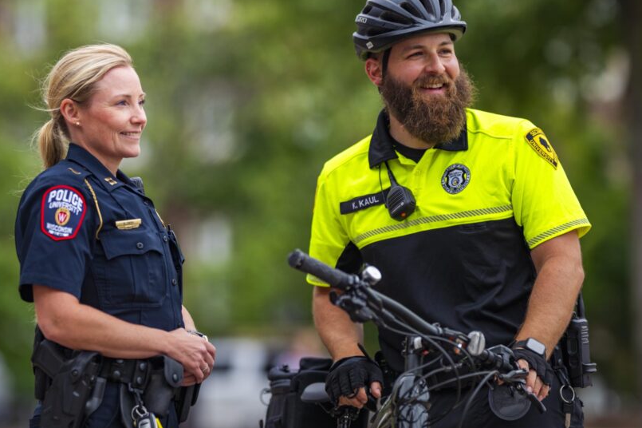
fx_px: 2692
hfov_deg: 13.6
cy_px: 206
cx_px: 291
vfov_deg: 9.1
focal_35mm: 151
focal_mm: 135
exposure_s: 1/1000
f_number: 1.8
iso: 100
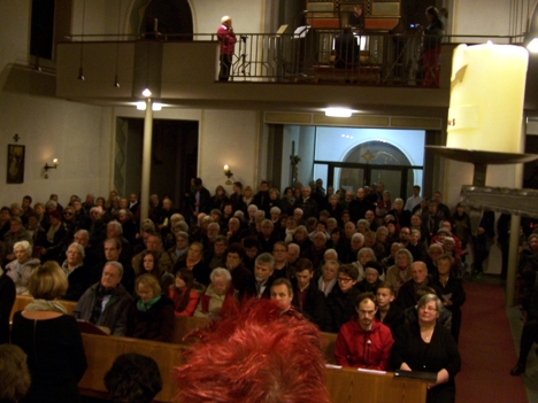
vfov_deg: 31.5
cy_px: 180
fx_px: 715
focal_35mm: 46
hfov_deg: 41.2
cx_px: 257
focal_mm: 6.3
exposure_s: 1/8
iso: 140
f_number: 2.8
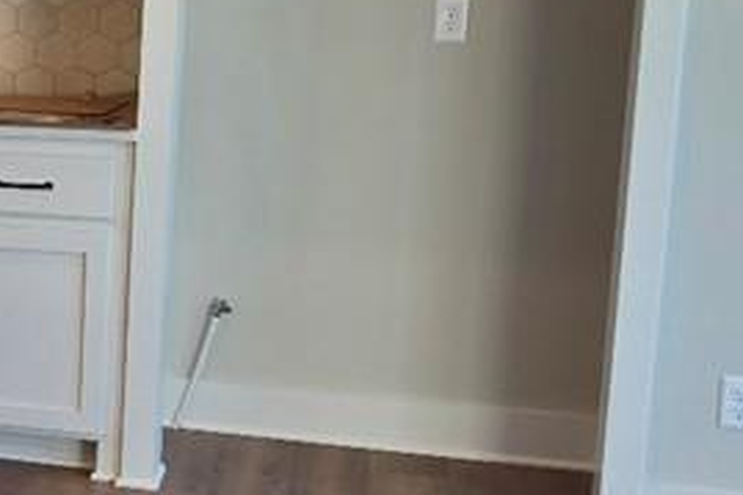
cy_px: 185
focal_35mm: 91
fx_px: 1877
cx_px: -533
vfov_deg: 15.0
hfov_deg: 18.4
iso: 40
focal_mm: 6.5
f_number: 1.4
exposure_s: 1/120
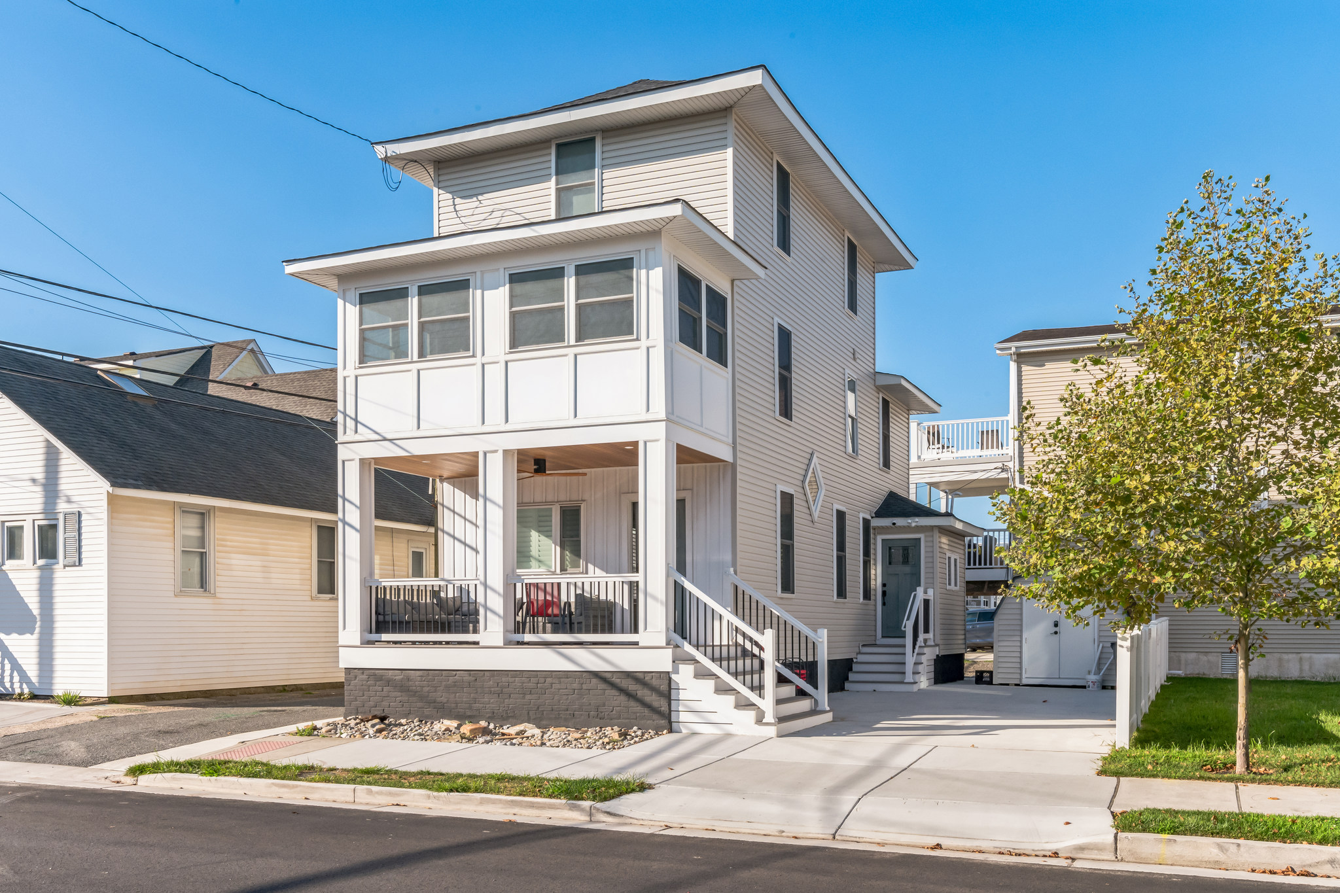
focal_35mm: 31
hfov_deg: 60.3
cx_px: 670
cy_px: 446
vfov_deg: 42.3
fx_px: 1154
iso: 1000
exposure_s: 1/200
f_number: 16
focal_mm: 31
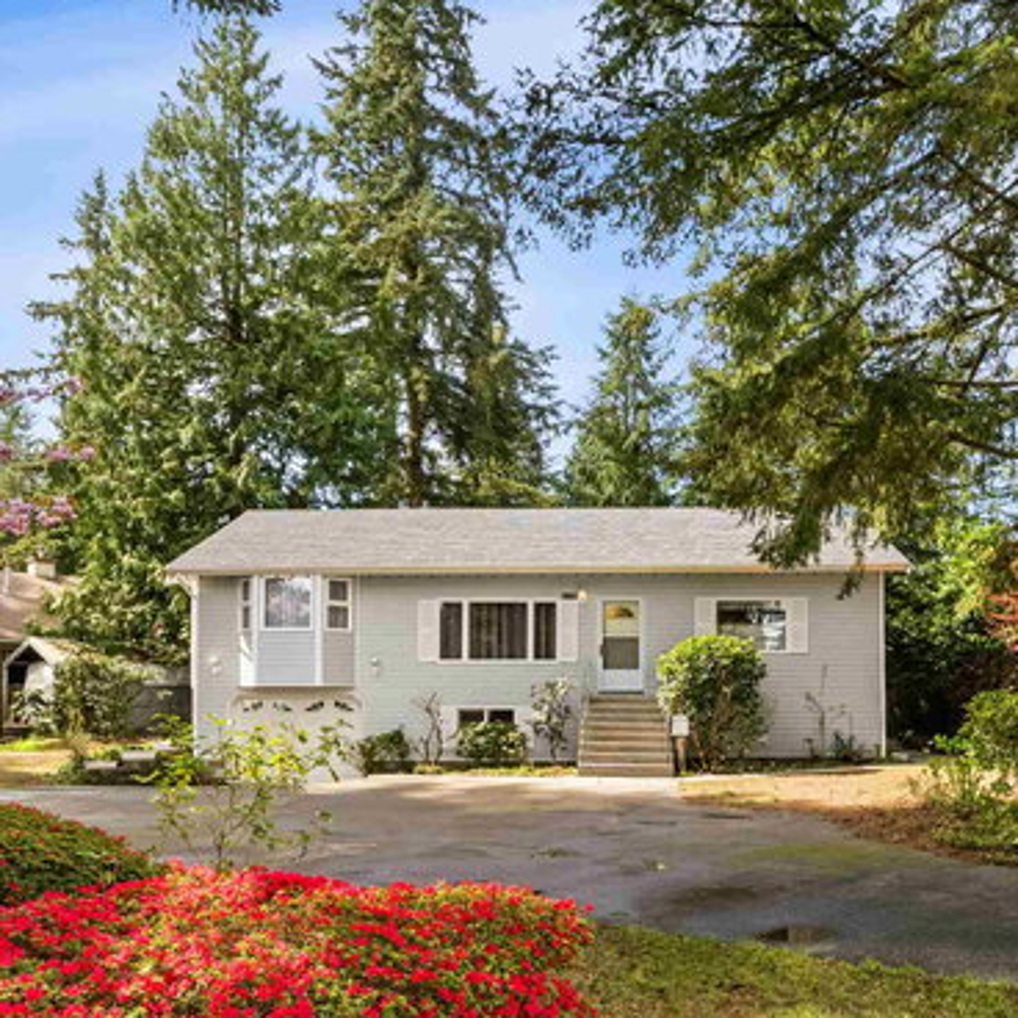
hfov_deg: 62.8
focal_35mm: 25
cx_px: 575
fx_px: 829
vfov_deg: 63.0
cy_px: 541
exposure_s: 1/100
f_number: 9
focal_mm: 9
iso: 250
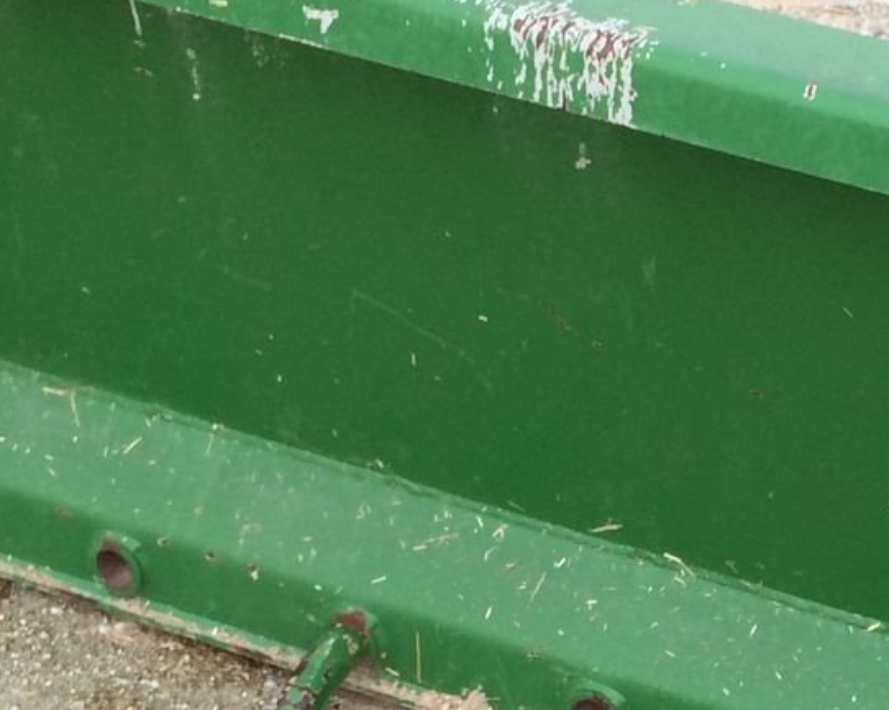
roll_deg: -3.6
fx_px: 2814
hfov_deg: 17.5
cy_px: 781
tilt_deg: -39.4
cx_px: 907
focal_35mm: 107
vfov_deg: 14.1
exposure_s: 1/805
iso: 32
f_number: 2.2
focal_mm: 4.15
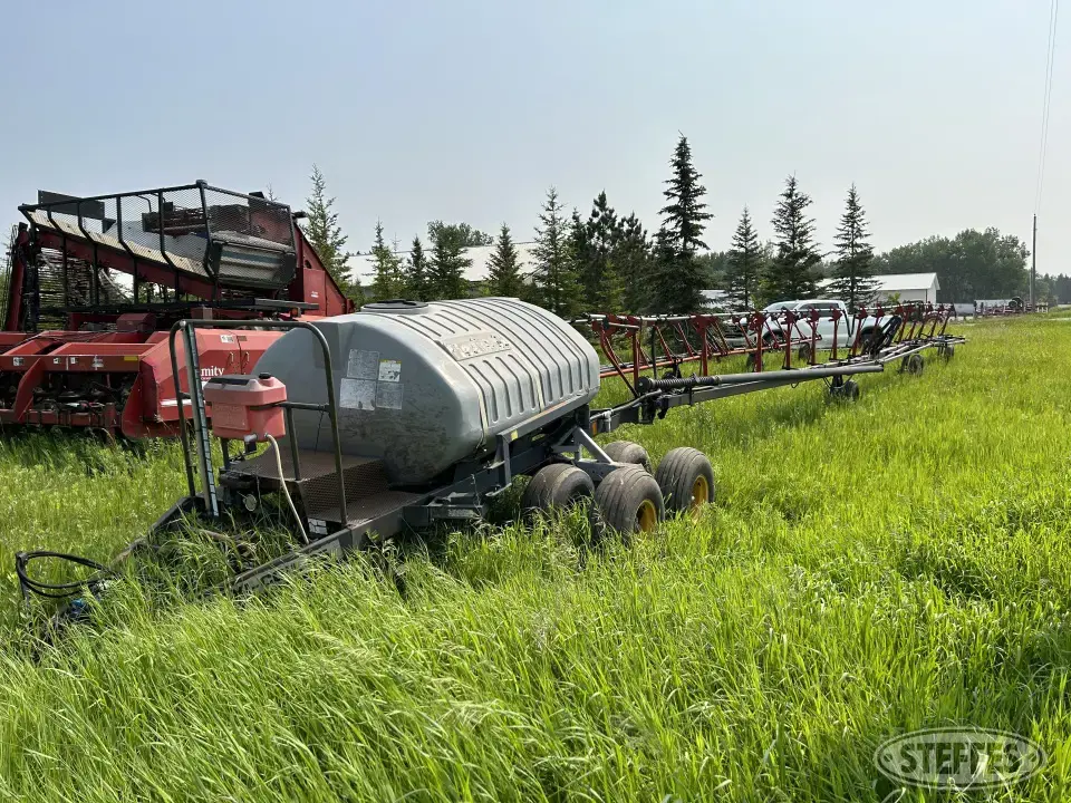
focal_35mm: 26
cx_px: 536
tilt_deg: -6.0
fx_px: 804
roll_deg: +2.6
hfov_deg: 67.3
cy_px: 402
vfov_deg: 53.1
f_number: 1.5
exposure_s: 1/5882
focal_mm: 5.7
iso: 50
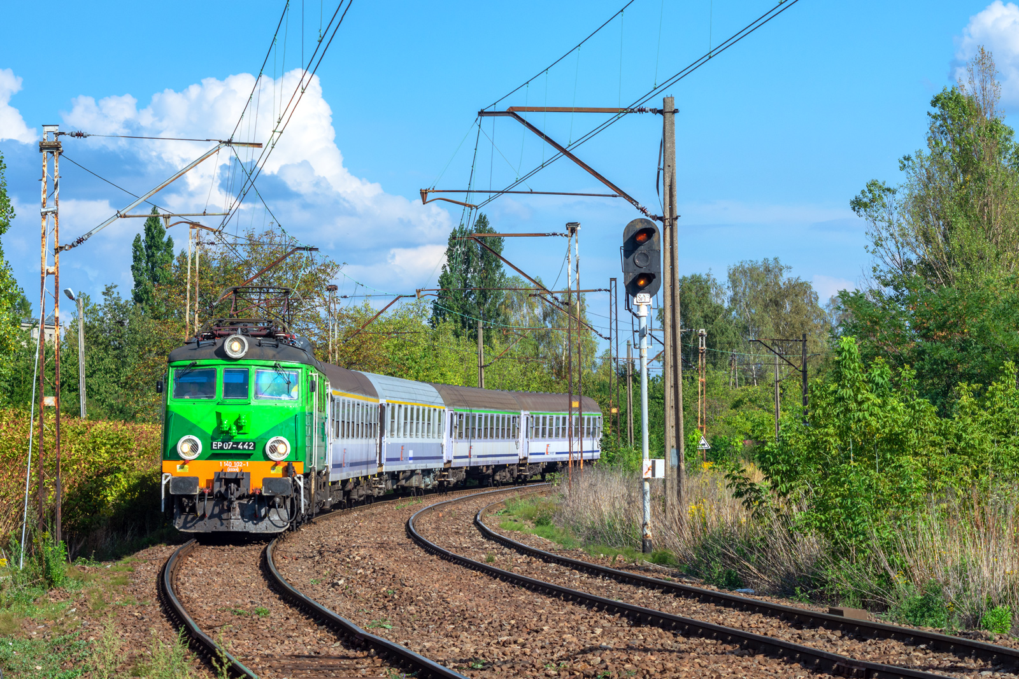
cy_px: 340
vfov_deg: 13.0
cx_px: 510
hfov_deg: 19.5
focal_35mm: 105
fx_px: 2972
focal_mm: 70
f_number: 8
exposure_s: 1/320
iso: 100
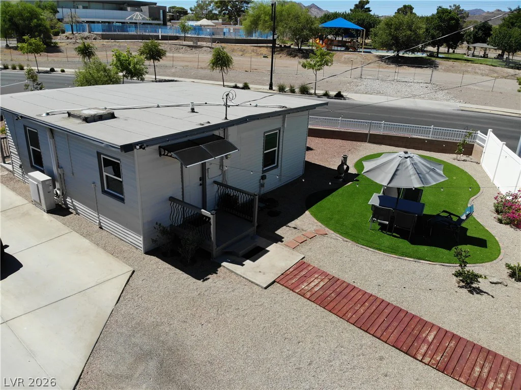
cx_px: 260
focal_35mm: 24
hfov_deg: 71.6
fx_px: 361
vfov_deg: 56.8
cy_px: 195
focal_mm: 4.5
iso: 104
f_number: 2.8
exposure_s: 1/1314
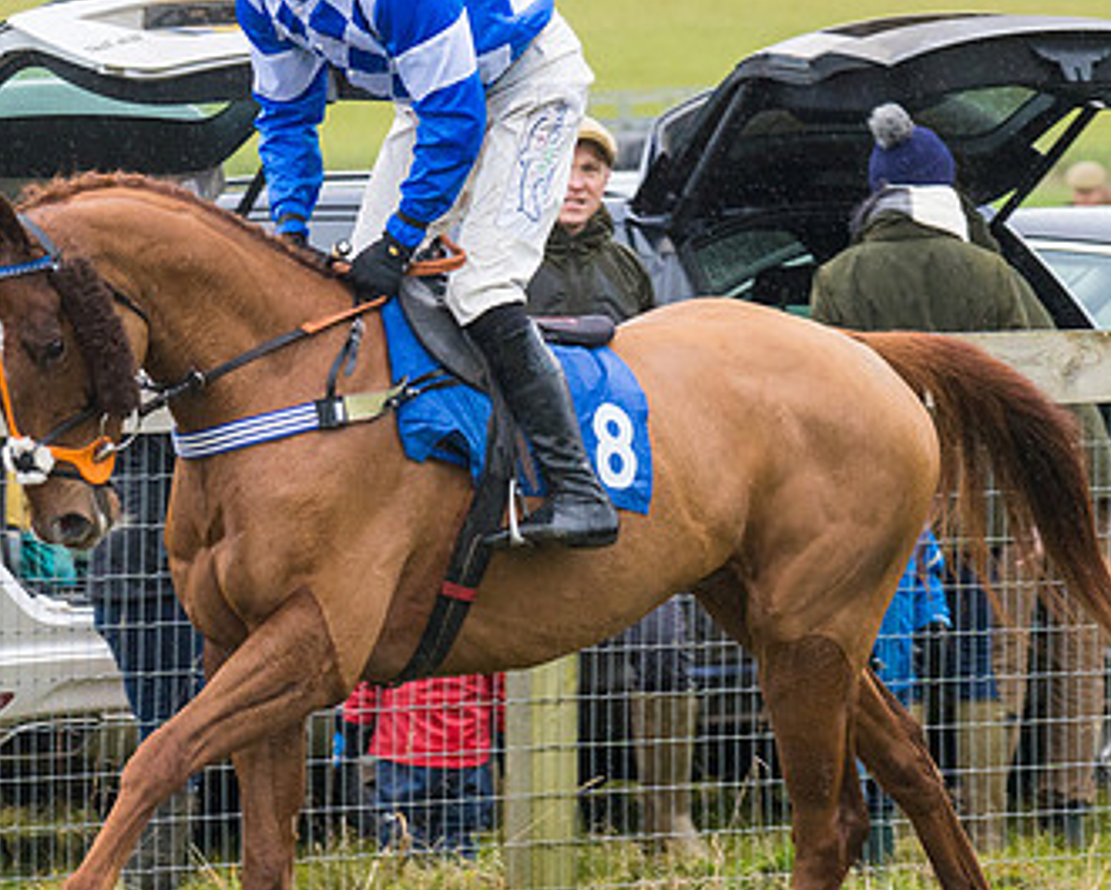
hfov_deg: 4.4
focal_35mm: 441
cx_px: 472
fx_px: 14505
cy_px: 462
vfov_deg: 3.5
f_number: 4
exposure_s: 1/640
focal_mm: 135
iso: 800
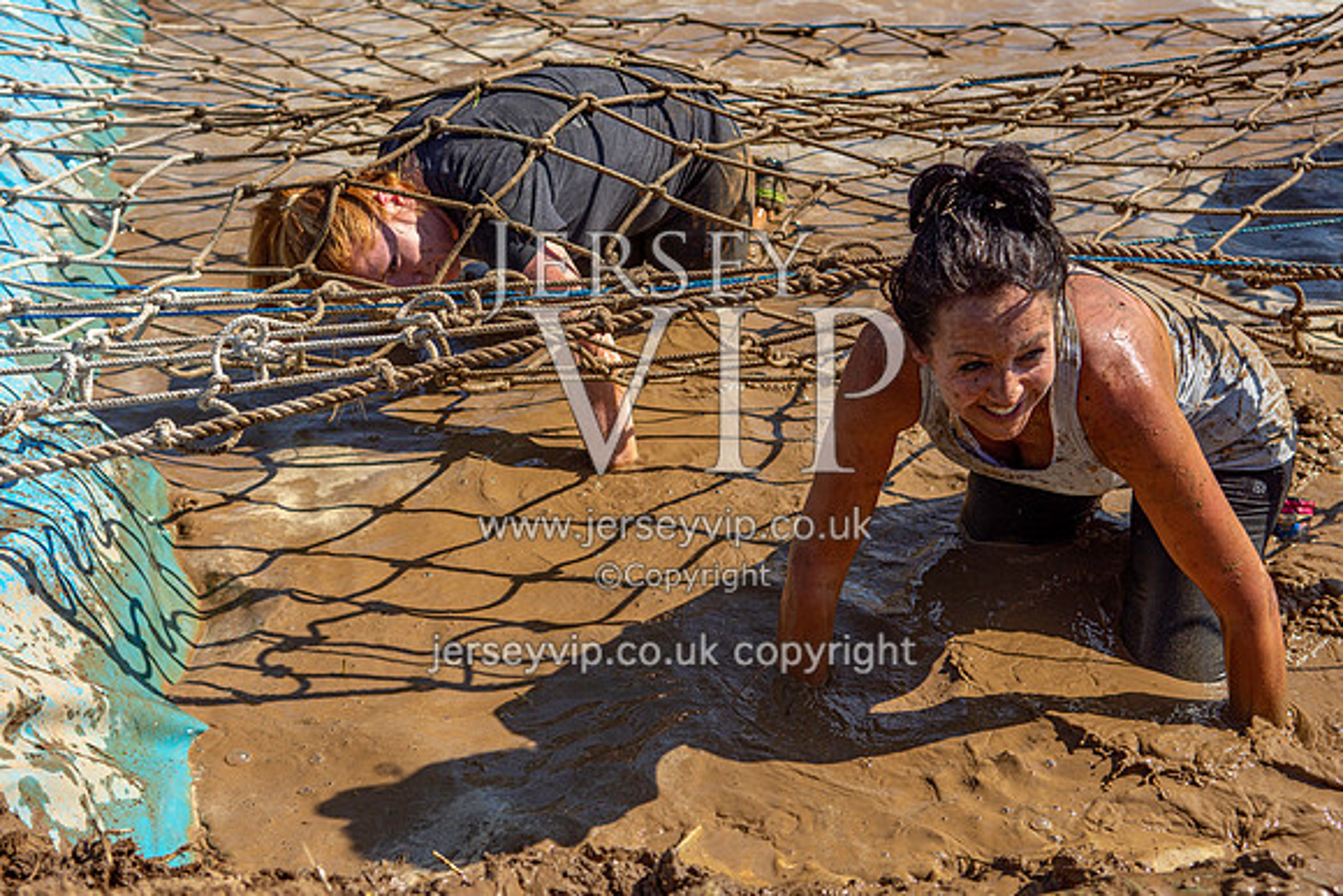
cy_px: 448
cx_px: 672
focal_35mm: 57
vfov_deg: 23.8
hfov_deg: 35.0
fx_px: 2127
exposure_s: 1/6400
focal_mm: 38
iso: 100
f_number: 4
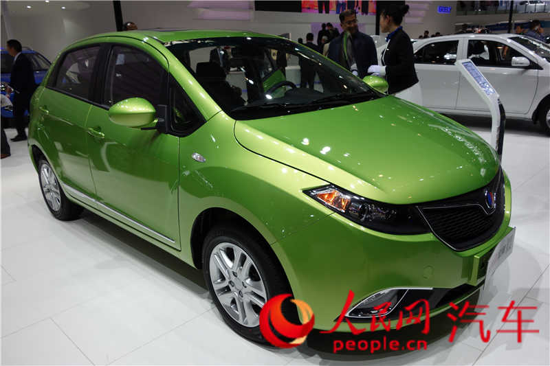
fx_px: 428
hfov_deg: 65.5
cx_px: 275
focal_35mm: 28
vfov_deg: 46.4
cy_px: 183
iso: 125
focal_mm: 10.4
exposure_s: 1/100
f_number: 5.6
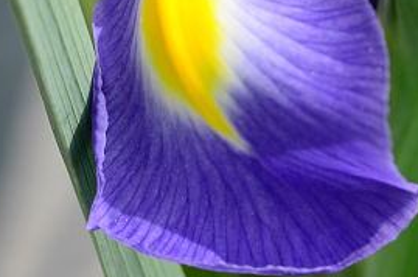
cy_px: -229
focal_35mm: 858
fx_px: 9939
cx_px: 301
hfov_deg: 2.4
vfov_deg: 1.6
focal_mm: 150
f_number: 7.1
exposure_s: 1/250
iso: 100
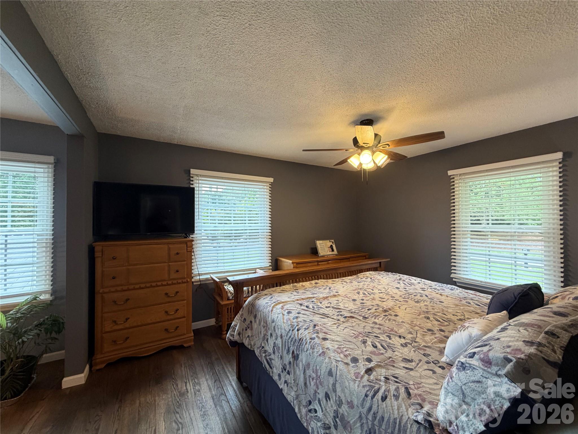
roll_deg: +0.6
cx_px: 289
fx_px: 234
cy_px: 217
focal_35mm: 14
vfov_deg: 85.7
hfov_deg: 102.1
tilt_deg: +1.5
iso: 200
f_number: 2.2
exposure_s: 1/60
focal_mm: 2.22
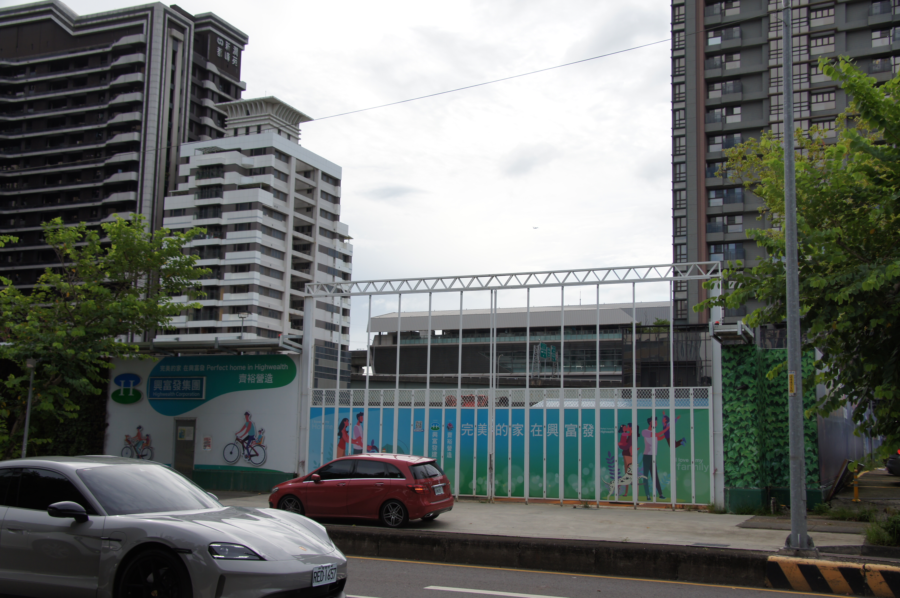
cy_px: 299
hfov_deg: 49.6
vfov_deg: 34.1
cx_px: 450
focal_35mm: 39
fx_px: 974
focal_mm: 26
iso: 100
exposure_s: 1/160
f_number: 7.1
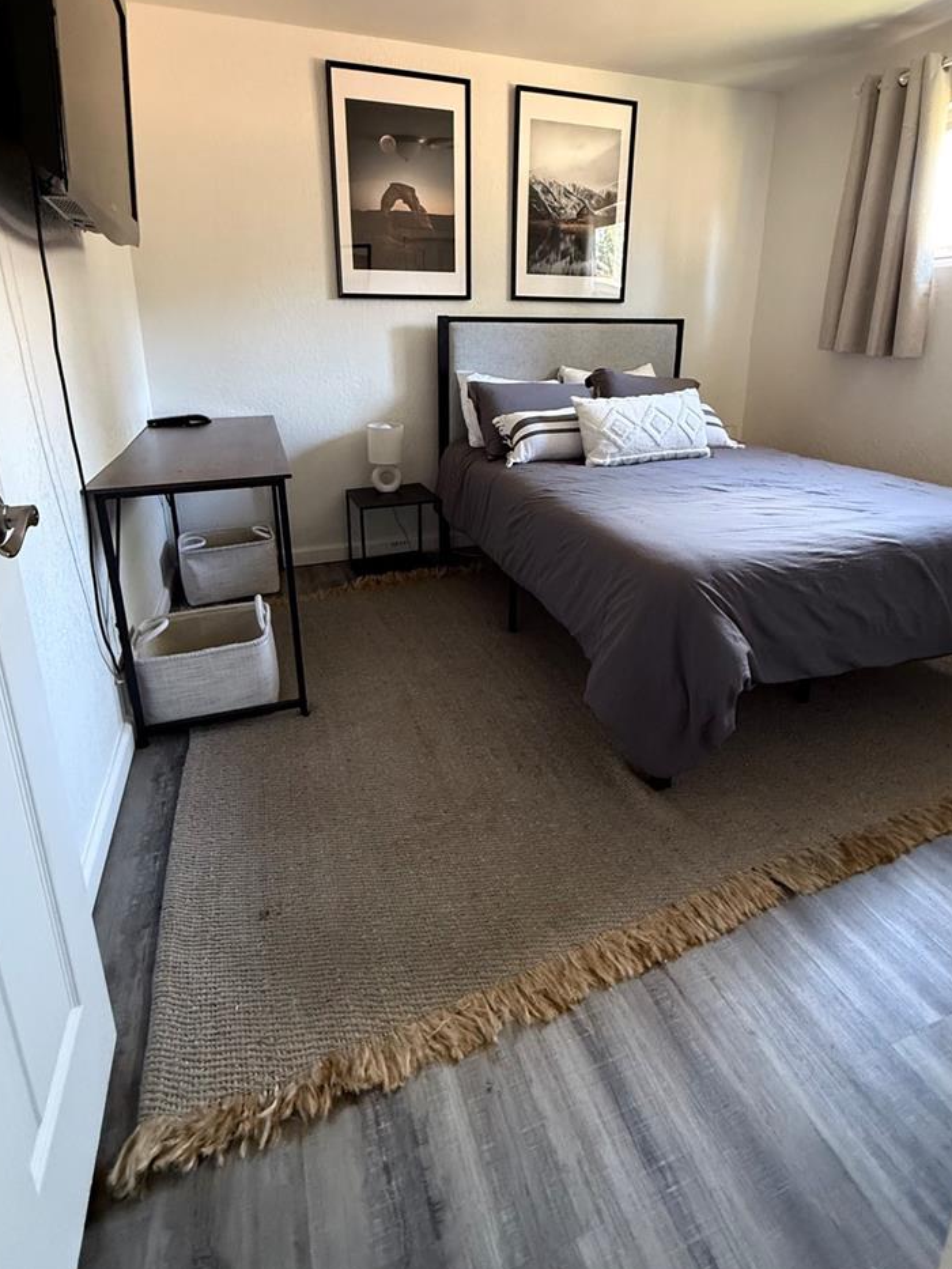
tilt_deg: -16.0
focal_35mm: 18
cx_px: 484
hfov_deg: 71.6
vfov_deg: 86.8
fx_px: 660
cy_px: 515
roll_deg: +0.1
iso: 640
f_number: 2.2
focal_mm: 2.22
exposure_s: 1/60
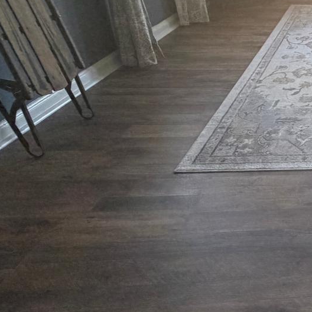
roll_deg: -2.7
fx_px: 489
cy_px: 87
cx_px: 461
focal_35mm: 48
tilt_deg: -24.6
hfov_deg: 26.4
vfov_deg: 34.8
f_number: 2.2
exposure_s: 1/121
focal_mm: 2.22
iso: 320
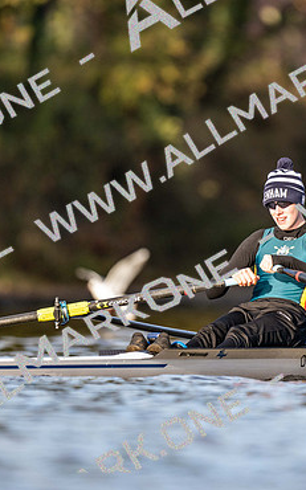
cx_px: 199
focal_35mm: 959
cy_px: 246
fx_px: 12806
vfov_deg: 2.2
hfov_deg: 1.4
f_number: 4
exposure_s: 1/2500
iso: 1000
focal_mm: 600
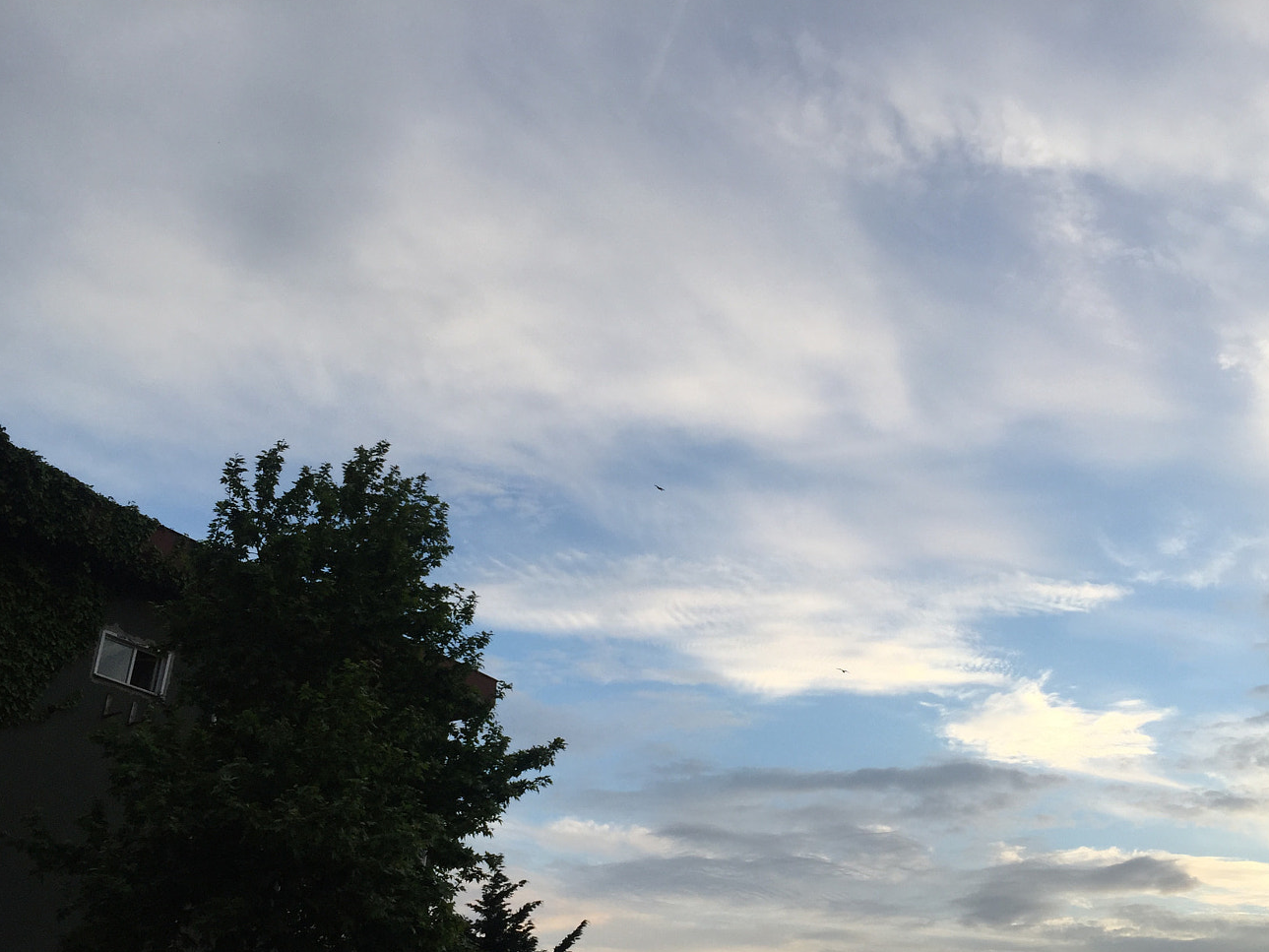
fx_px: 1320
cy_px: 584
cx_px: 730
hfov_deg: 51.2
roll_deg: -1.5
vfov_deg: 39.4
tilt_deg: +23.3
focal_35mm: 36
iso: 32
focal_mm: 4.15
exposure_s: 1/590
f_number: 2.2
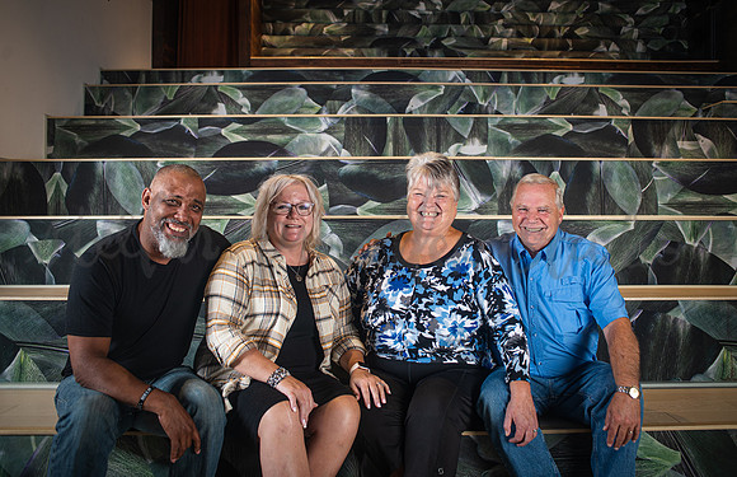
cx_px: 390
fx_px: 611
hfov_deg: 62.1
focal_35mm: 30
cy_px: 220
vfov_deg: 42.6
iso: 500
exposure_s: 1/200
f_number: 4.5
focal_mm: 28
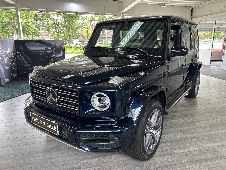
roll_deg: +0.8
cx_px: 113
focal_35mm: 26
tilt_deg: -12.3
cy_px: 85
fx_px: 170
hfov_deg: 67.3
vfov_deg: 53.1
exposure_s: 1/100
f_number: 1.5
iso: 64
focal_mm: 5.7
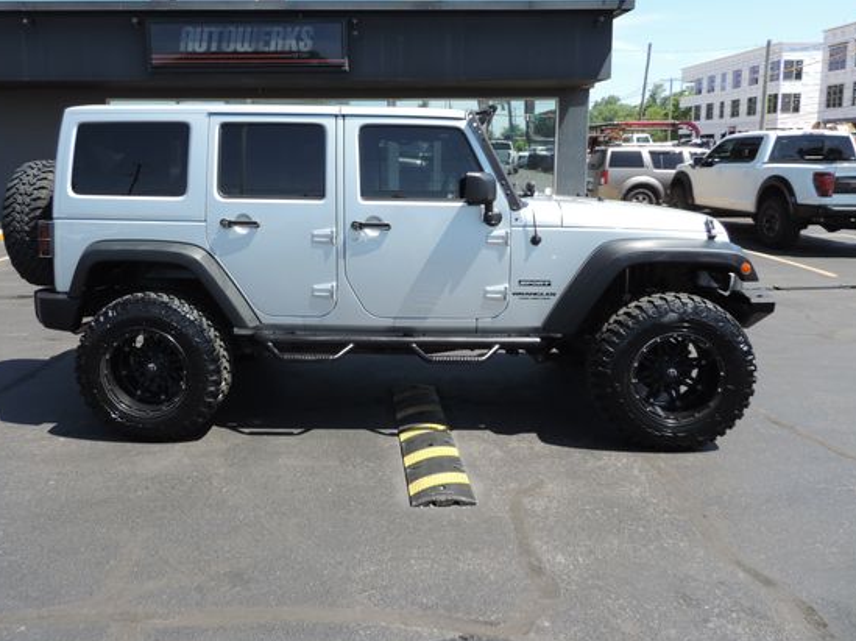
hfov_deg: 63.3
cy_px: 271
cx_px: 379
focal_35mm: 28
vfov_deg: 49.5
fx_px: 692
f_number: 3
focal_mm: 4.3
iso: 80
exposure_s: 1/640
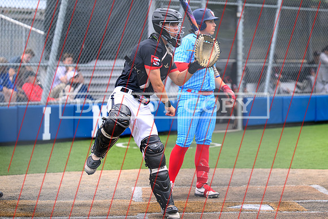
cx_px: 198
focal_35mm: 119
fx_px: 1086
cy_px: 88
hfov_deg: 17.2
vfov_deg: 11.5
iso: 1000
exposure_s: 1/3200
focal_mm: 98
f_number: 2.8
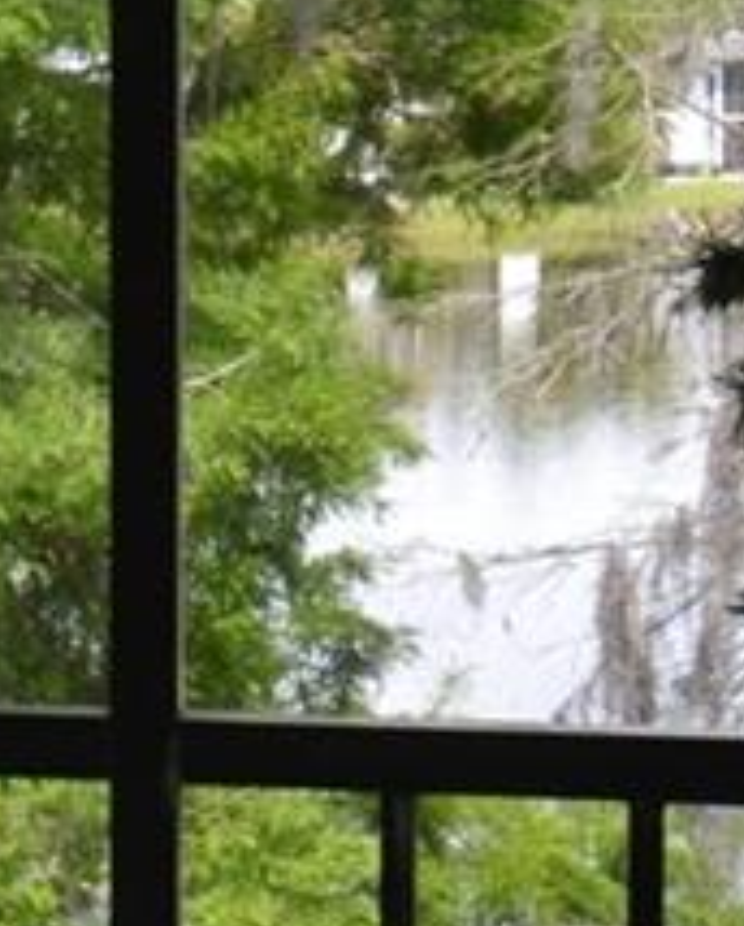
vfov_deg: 13.1
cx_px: -952
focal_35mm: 147
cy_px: 350
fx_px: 4035
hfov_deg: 9.5
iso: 110
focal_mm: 14
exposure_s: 1/125
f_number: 5.6
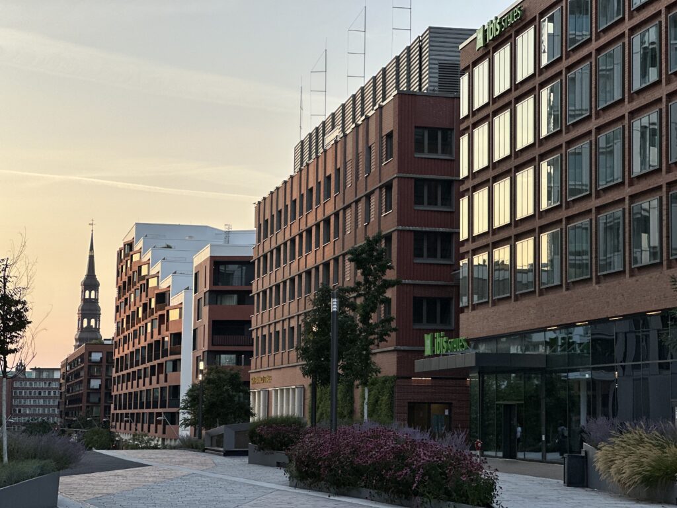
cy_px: 254
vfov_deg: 19.1
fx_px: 1506
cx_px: 338
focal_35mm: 77
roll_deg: -1.6
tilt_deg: +6.2
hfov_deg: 25.3
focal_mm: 9
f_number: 2.8
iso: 32
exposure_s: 1/146
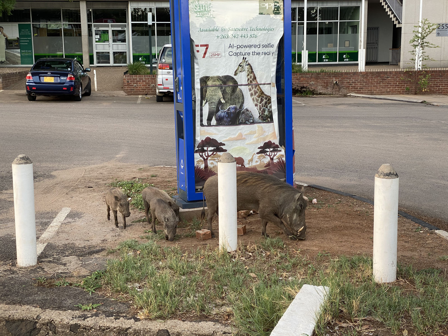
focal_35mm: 52
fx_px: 673
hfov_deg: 36.8
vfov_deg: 28.0
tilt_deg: -10.1
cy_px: 168
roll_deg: +0.2
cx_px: 224
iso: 50
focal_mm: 6
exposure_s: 1/121
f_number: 2
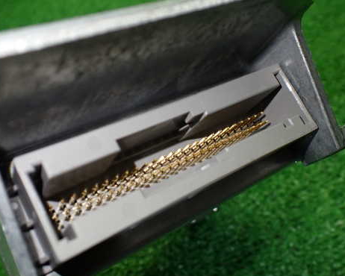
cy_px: 138
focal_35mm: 38
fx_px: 388
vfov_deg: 39.2
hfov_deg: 47.9
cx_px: 178
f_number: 2.3
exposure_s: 1/125
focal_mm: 5.4
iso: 250
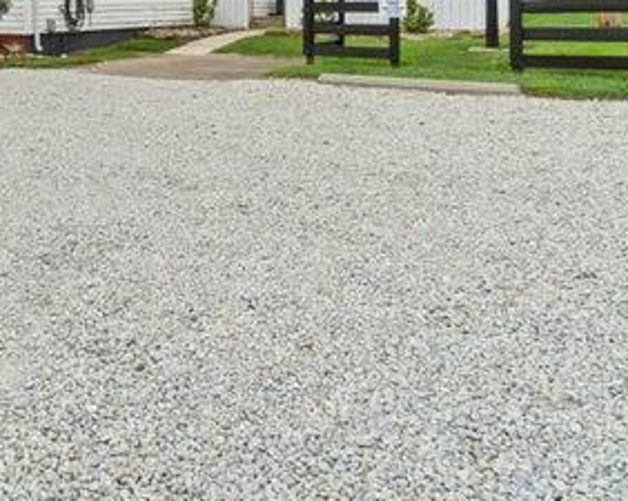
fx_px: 668
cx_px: 18
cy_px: 2
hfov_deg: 43.9
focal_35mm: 36
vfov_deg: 36.9
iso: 400
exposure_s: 1/400
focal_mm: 10
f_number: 10
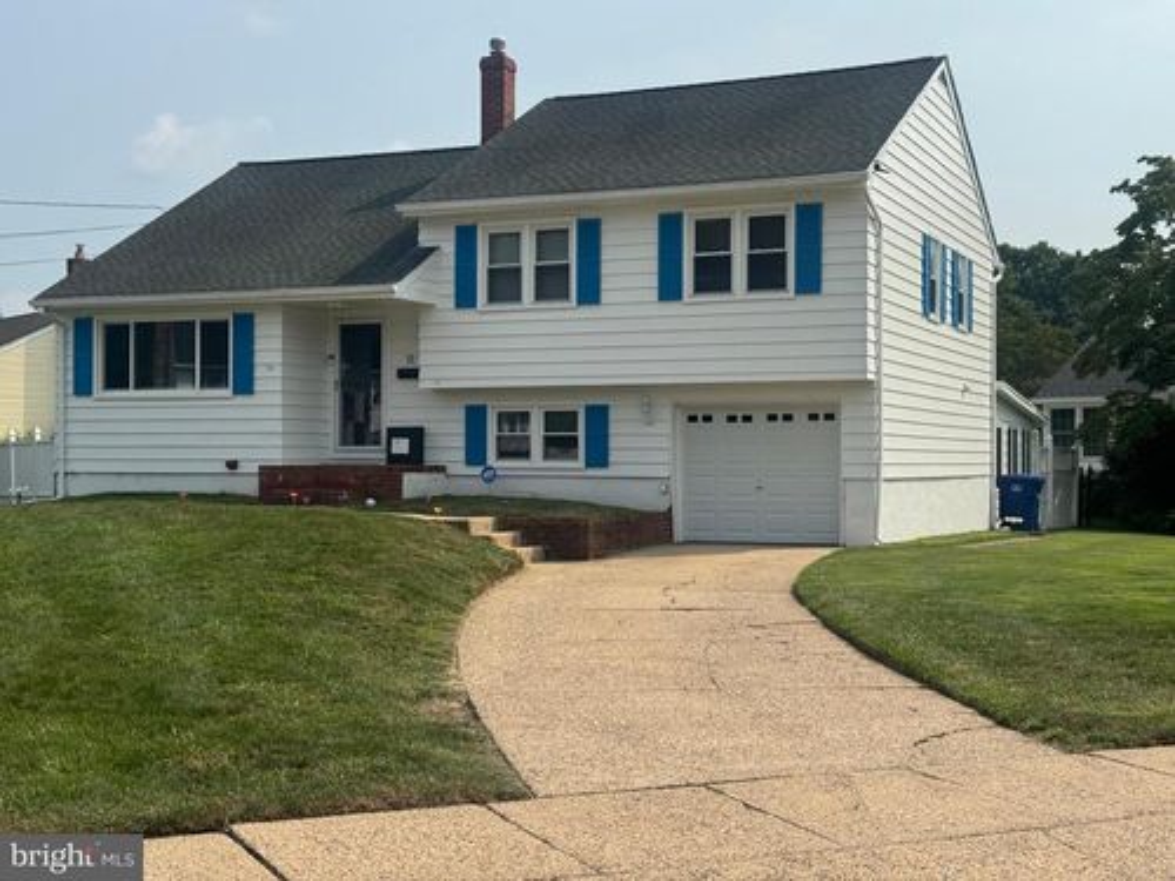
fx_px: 1629
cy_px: 440
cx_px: 588
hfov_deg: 39.7
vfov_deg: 30.3
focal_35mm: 48
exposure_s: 1/6410
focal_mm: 6.76
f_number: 1.78
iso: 64
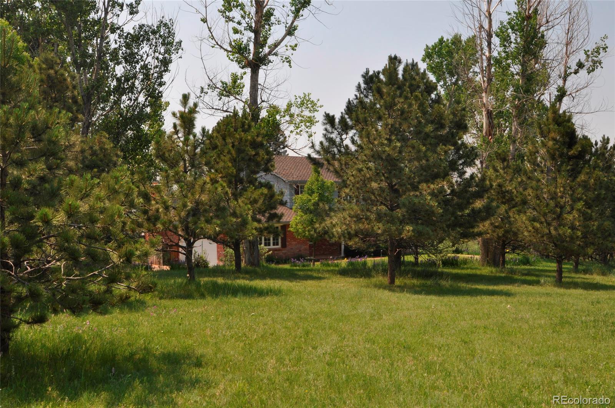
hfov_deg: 53.2
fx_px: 614
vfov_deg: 36.8
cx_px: 308
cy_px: 204
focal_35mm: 36
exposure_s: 1/200
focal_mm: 24
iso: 200
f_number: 14
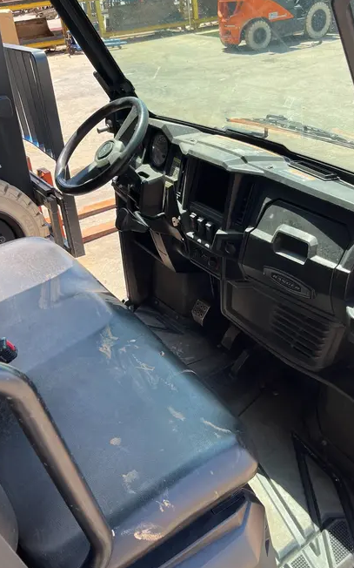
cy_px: 273
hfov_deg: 40.6
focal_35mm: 31
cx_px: 185
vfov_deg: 61.2
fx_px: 479
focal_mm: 5.1
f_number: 1.6
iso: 50
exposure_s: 1/766
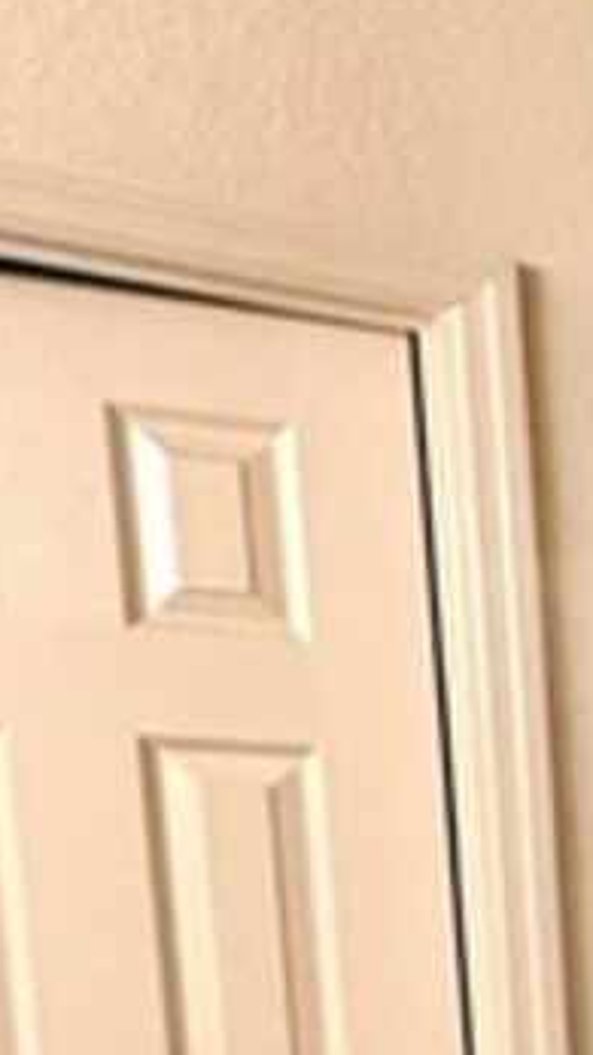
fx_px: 2098
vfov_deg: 25.2
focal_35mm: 75
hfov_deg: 10.3
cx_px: 1892
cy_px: 1289
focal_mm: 2.22
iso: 200
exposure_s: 1/120
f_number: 2.2
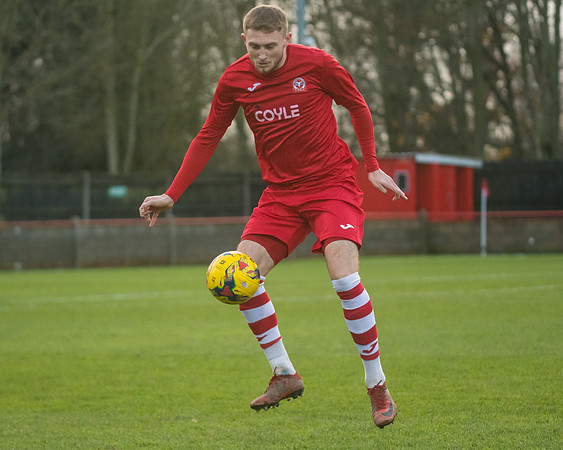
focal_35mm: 208
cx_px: 248
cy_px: 231
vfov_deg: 7.4
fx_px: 3466
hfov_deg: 9.3
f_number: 2.8
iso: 2000
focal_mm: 120
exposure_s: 1/2000
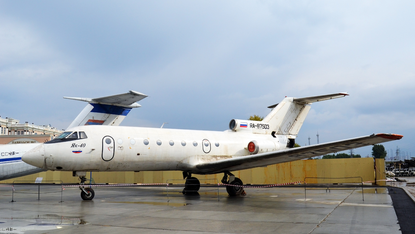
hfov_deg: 56.6
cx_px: 208
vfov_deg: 33.7
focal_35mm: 35
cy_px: 116
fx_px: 385
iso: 400
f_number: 7.1
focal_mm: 22
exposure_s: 1/1600
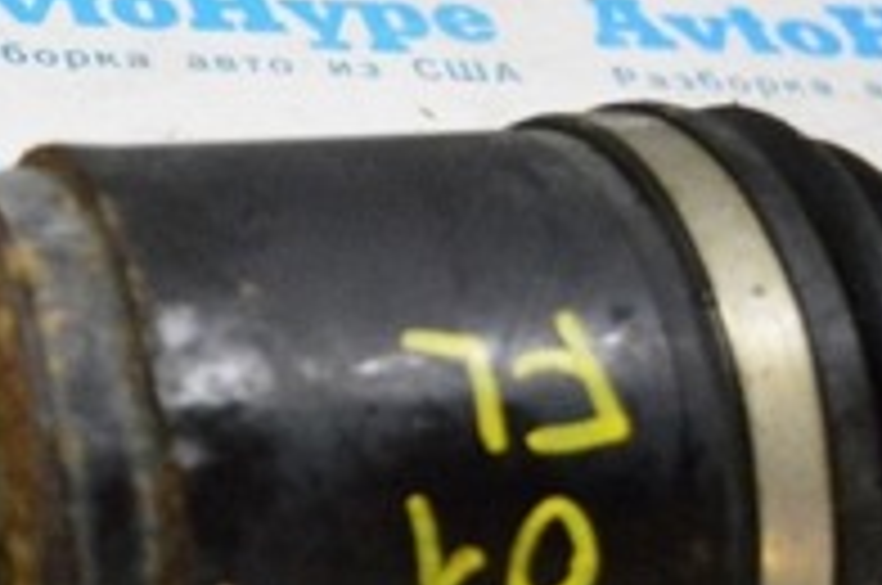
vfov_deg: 12.6
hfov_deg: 18.0
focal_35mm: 108
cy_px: 412
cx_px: -198
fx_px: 2642
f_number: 3.8
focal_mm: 22
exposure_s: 1/800
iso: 6400
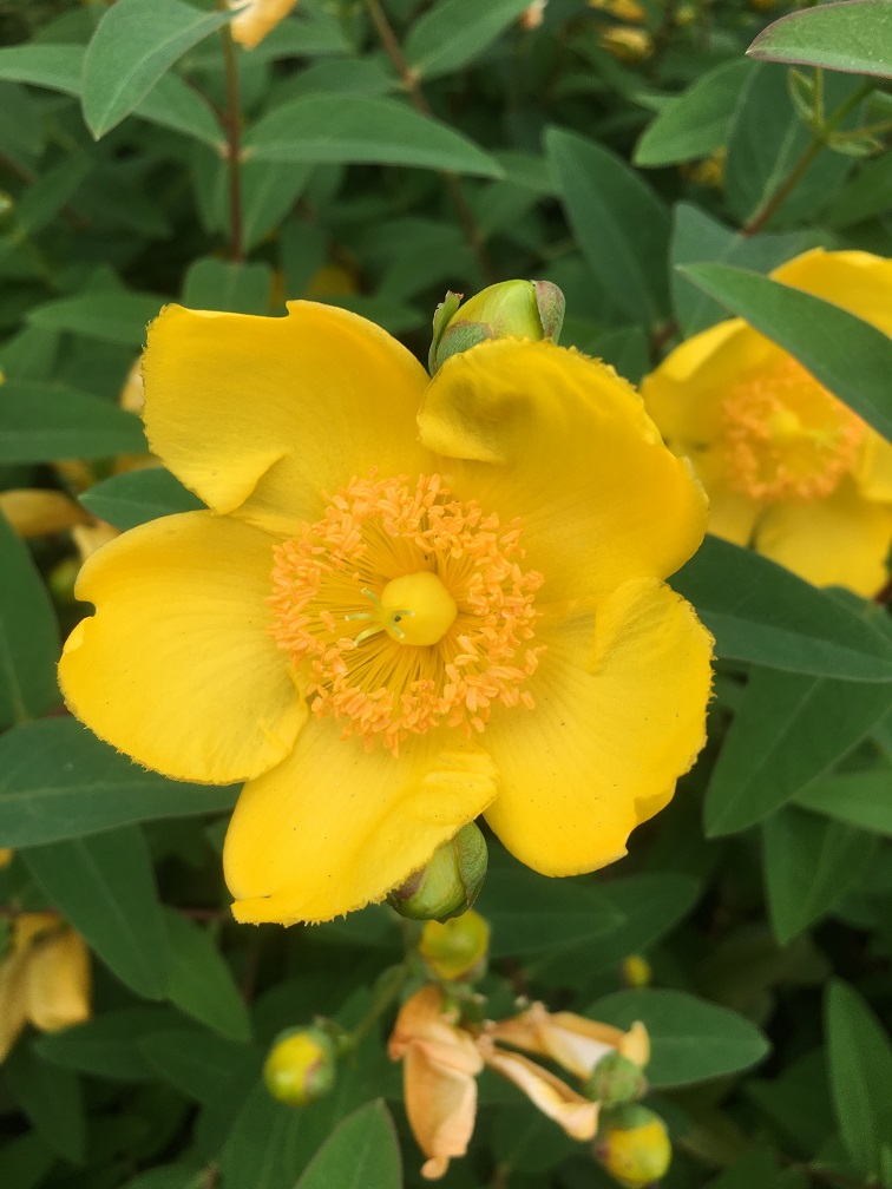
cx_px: 446
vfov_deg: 61.7
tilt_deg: -41.1
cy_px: 594
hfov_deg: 48.2
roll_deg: -2.5
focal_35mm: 29
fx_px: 996
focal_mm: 4.15
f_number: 2.2
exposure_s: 1/295
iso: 25
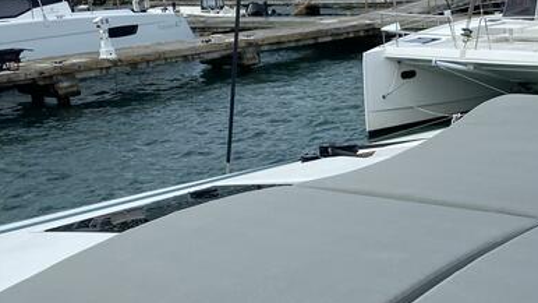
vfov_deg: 18.2
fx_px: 941
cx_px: 491
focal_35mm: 66
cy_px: 198
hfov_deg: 30.4
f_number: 1.8
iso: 32
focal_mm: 4.25
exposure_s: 1/2028
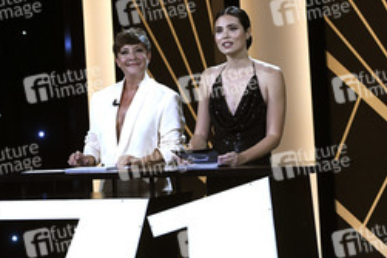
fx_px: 1354
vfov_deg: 10.8
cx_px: 177
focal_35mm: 126
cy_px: 201
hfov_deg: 16.3
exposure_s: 1/400
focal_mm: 70
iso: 1600
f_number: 4
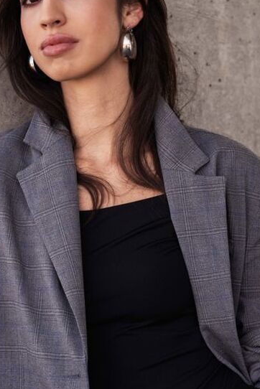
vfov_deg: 15.1
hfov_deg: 10.2
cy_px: 292
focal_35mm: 135
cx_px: 99
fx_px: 1461
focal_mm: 72
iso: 125
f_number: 4.5
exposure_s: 1/125
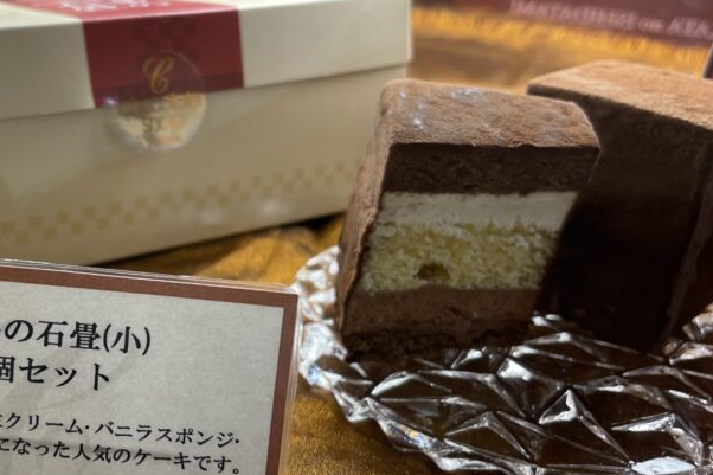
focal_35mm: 46
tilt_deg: -24.9
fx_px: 911
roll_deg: -1.8
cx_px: 204
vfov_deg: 29.2
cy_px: 225
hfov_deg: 41.8
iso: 64
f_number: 1.6
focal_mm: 5.1
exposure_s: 1/120
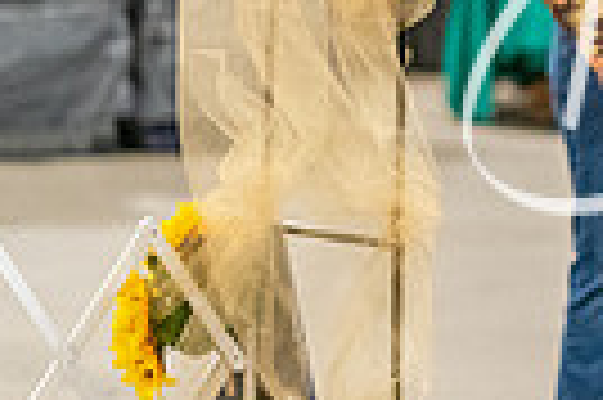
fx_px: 9302
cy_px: 294
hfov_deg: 3.7
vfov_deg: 2.5
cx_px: 1116
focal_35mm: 556
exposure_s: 1/250
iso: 6400
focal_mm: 128
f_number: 3.2
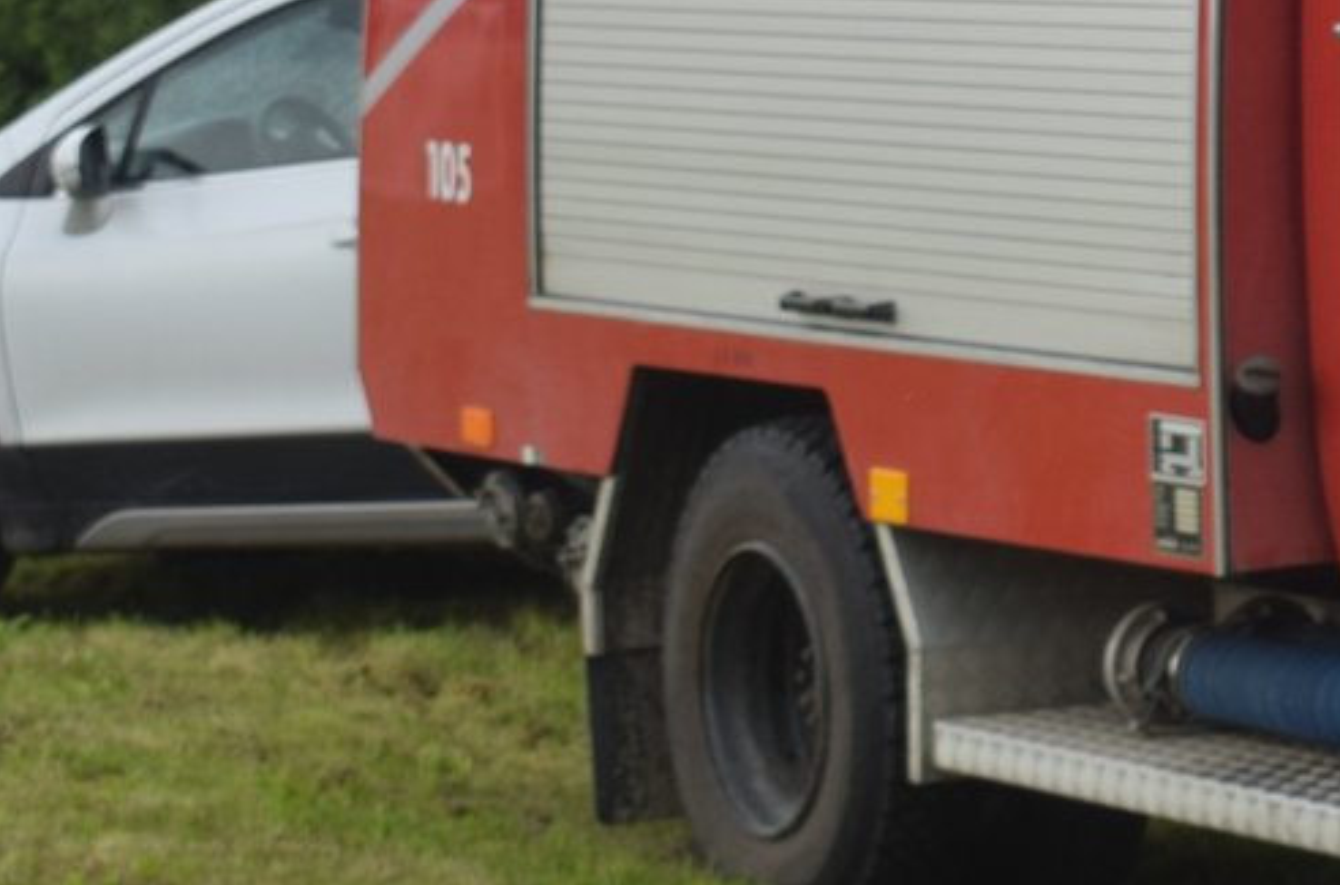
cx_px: 2173
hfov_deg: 12.4
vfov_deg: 8.7
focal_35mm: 156
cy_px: 18
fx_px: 5790
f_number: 8
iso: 200
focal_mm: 32
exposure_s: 1/320
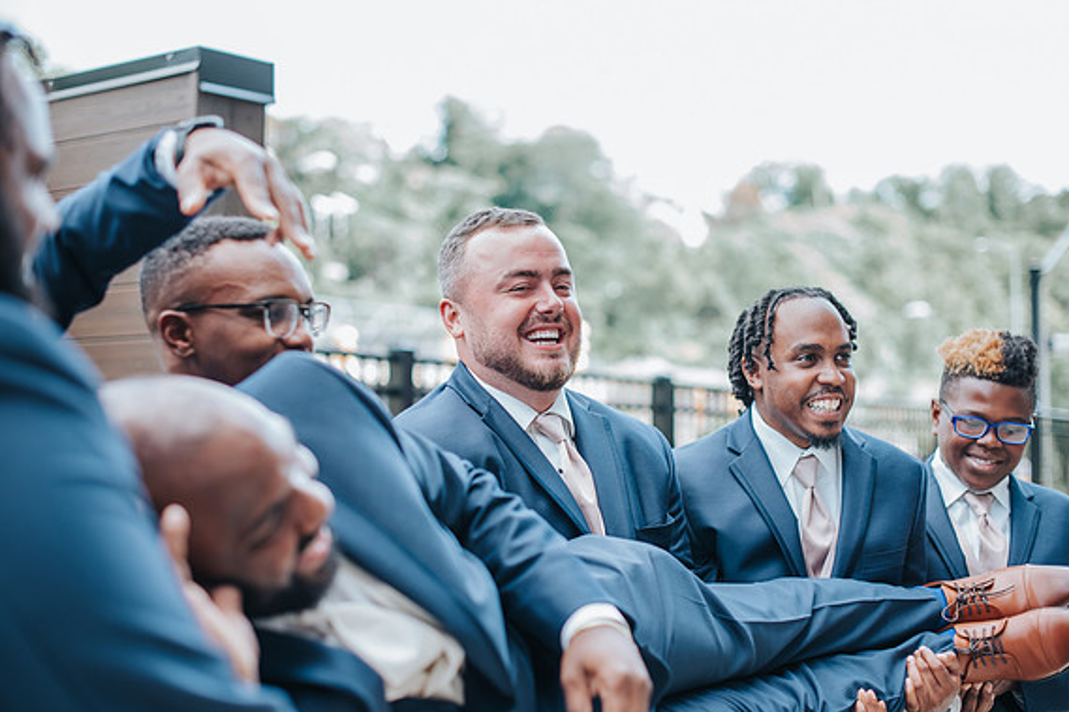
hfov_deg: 38.9
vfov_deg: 26.5
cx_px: 530
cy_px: 360
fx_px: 1514
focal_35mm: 51
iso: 320
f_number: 2.2
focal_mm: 50
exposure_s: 1/640
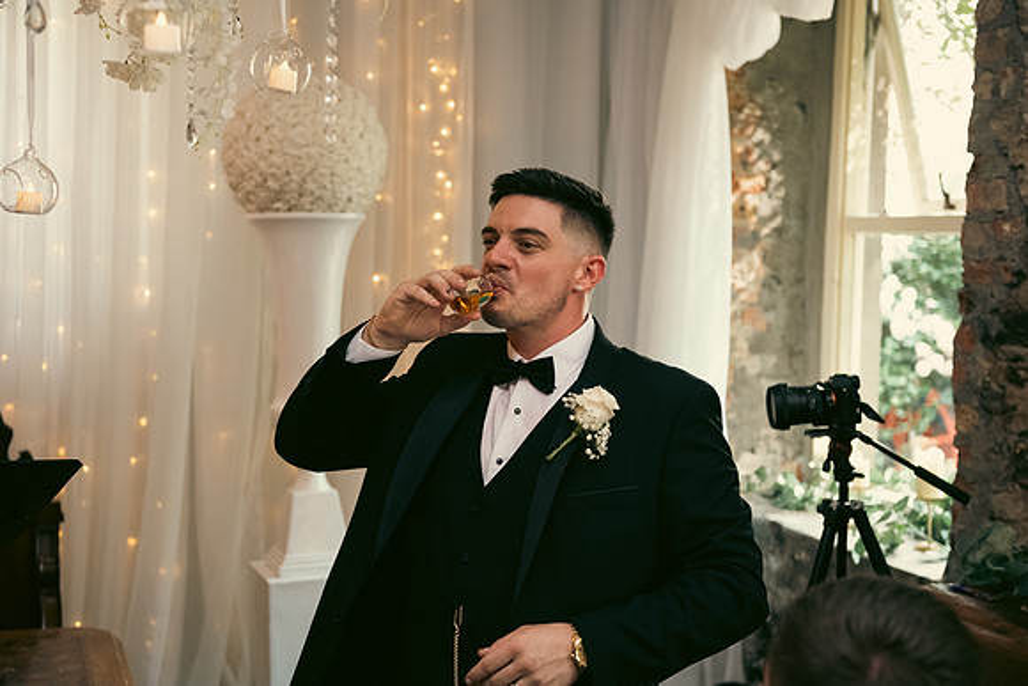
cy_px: 343
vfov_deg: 24.6
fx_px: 1571
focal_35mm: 55
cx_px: 514
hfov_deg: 36.2
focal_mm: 55
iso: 1250
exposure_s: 1/160
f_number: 3.5
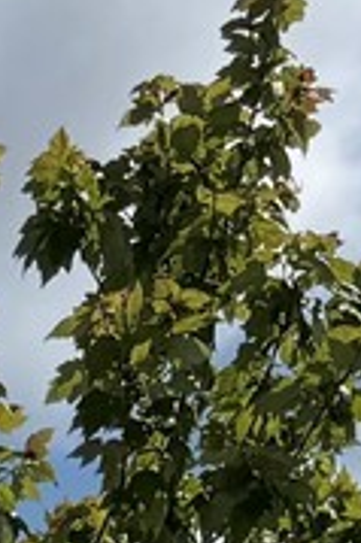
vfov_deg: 7.8
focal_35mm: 223
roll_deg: +0.9
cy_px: 1744
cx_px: -989
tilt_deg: -0.2
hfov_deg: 5.5
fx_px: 3361
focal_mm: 6.76
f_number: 1.78
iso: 80
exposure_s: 1/9091
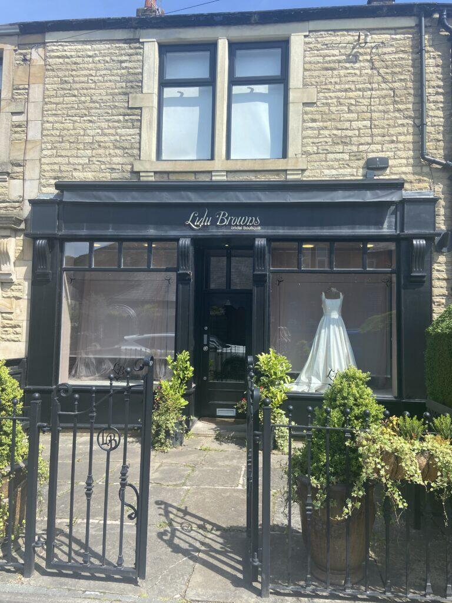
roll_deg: -1.0
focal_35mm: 26
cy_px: 302
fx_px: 453
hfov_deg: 53.1
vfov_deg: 67.3
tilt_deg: +5.6
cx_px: 226
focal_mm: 4.25
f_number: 1.8
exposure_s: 1/1504
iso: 32
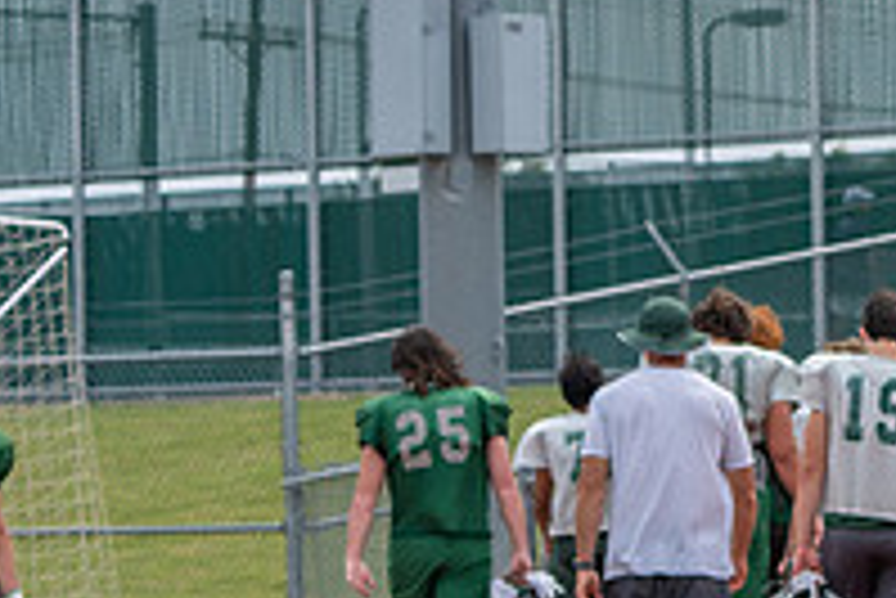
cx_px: 1265
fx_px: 7248
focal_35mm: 291
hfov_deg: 7.0
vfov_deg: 4.7
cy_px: 515
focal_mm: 100
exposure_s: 1/1250
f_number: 5.6
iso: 400
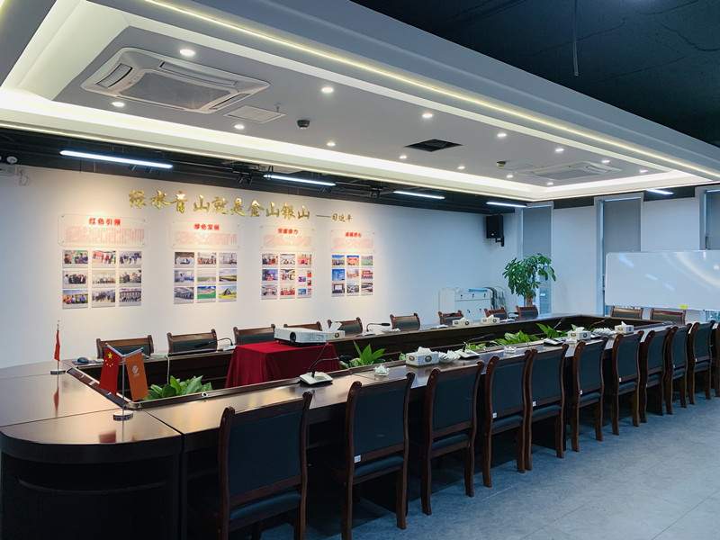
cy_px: 270
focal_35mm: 26
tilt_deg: -0.6
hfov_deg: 67.3
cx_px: 360
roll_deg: +0.2
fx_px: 541
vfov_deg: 53.1
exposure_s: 1/100
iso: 64
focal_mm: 4.25
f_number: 1.8
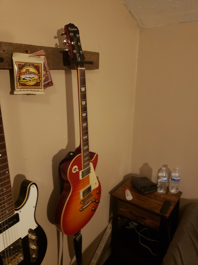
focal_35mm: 26
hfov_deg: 53.1
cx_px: 99
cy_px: 132
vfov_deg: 67.3
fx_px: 198
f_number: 1.5
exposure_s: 1/10
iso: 320
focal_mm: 4.3
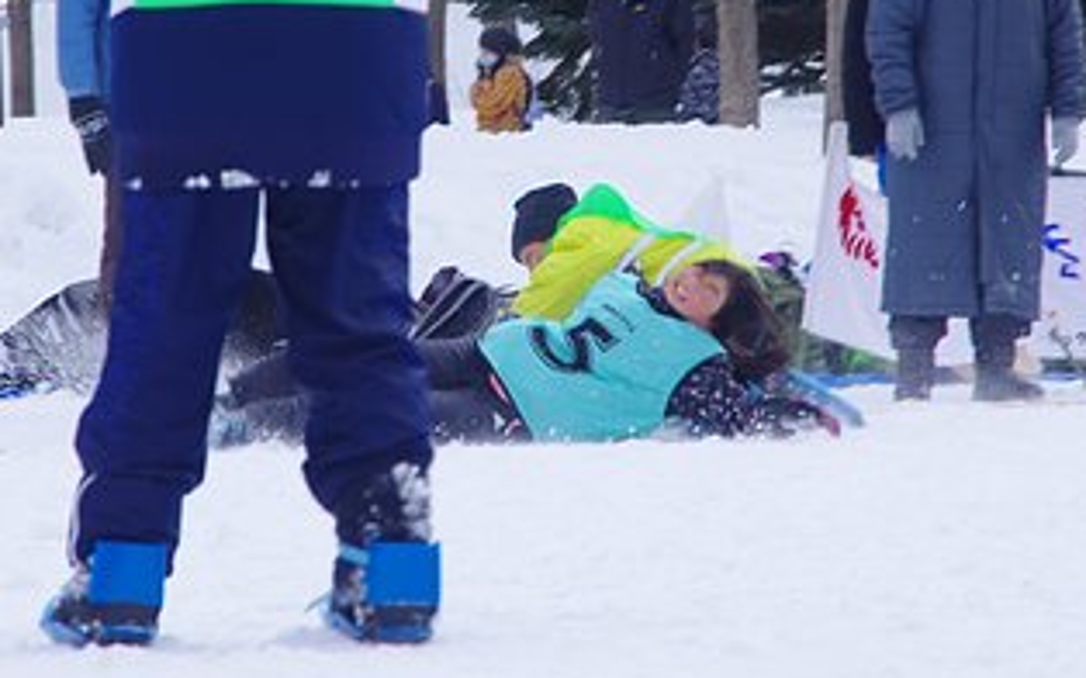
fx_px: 7367
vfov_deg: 5.3
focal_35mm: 249
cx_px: 775
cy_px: 230
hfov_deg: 8.4
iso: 400
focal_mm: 100
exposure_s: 1/125
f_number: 7.1
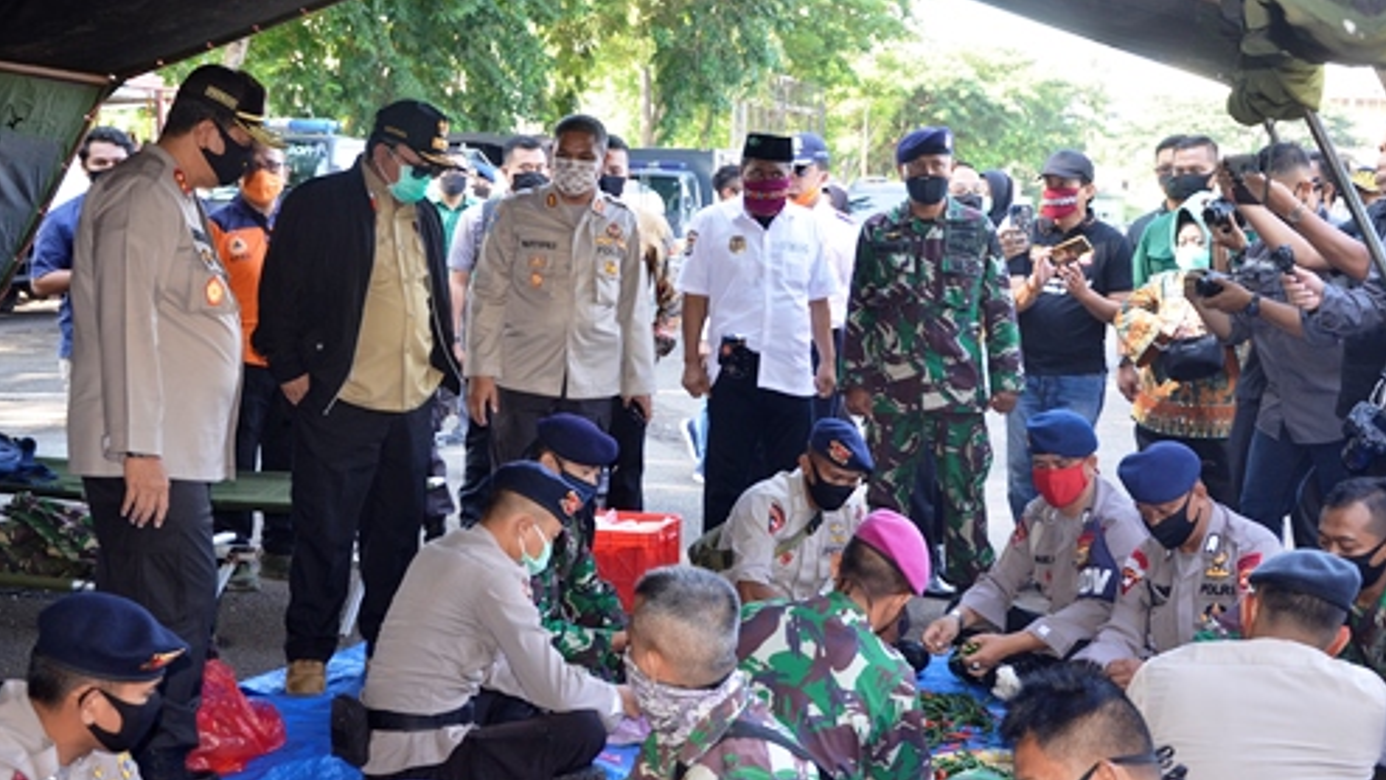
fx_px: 1985
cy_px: 327
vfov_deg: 22.2
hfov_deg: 38.5
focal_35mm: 54
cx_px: 690
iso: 800
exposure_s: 1/160
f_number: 5
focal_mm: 34
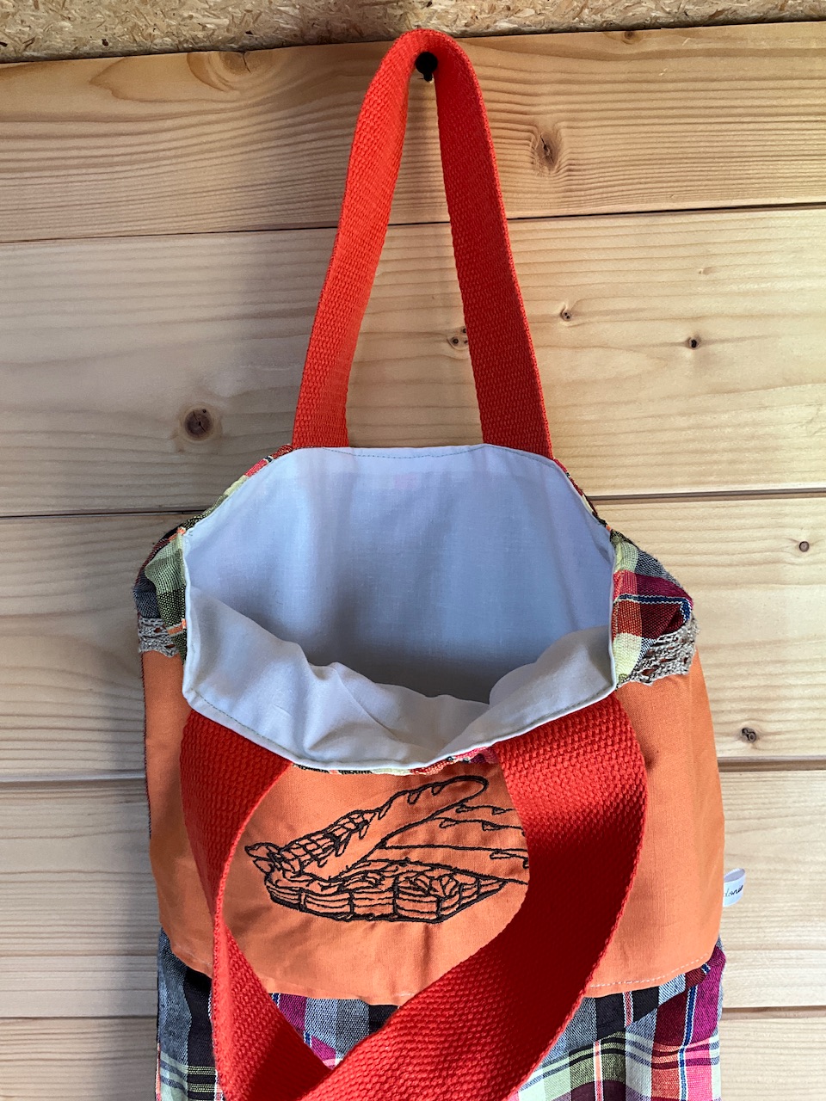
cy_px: 550
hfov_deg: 48.2
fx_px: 923
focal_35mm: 29
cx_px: 413
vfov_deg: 61.7
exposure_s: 1/100
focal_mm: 3
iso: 40
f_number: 1.8
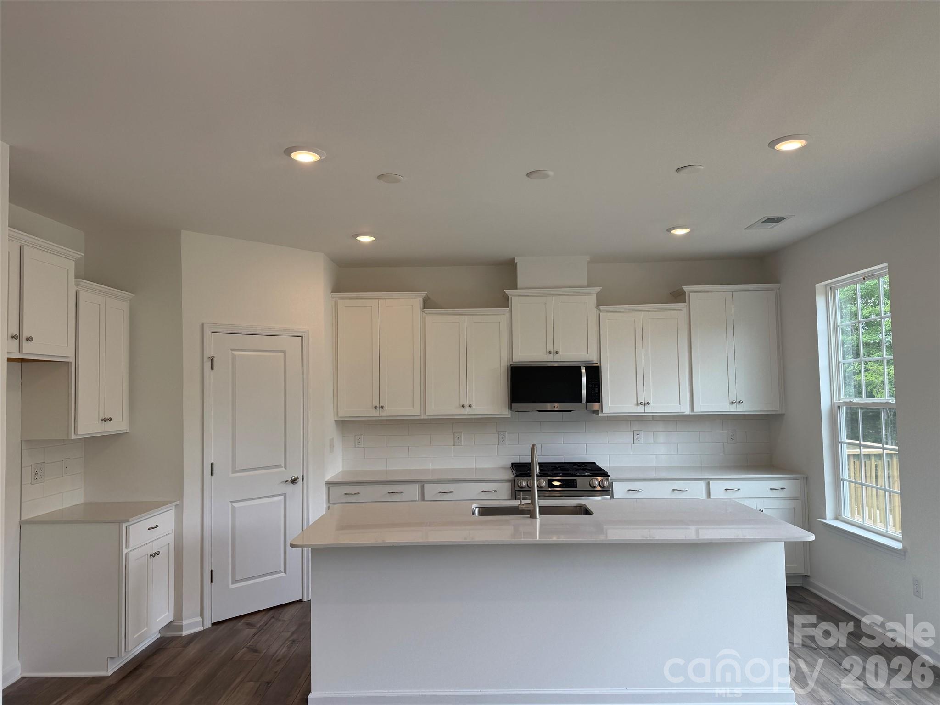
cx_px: 470
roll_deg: +0.9
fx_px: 652
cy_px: 352
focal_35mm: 24
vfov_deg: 56.8
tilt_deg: +3.4
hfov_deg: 71.6
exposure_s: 1/341
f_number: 1.78
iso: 100
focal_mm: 6.76
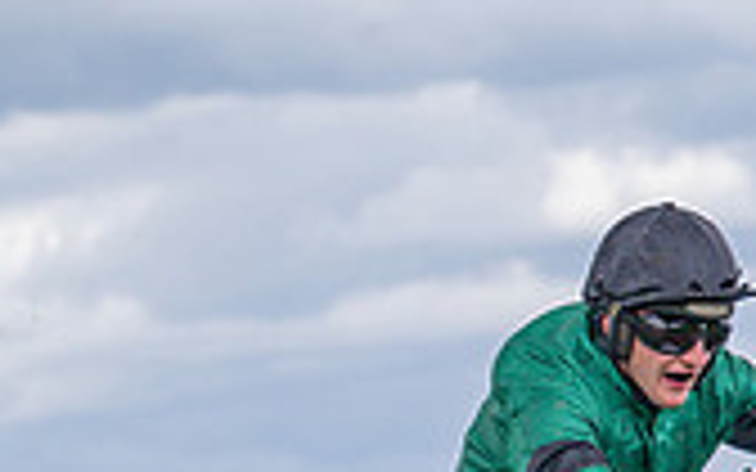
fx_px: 7149
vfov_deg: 3.7
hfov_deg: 6.0
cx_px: 626
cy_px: 1204
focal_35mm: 347
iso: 400
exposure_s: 1/1600
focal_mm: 70
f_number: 4
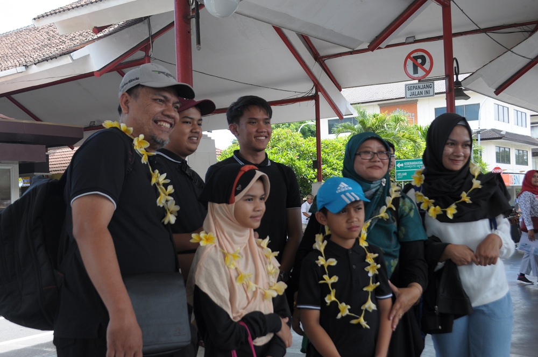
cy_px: 178
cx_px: 269
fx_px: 672
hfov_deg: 43.7
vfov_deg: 29.8
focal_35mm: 45
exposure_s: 1/180
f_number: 5.6
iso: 250
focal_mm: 30
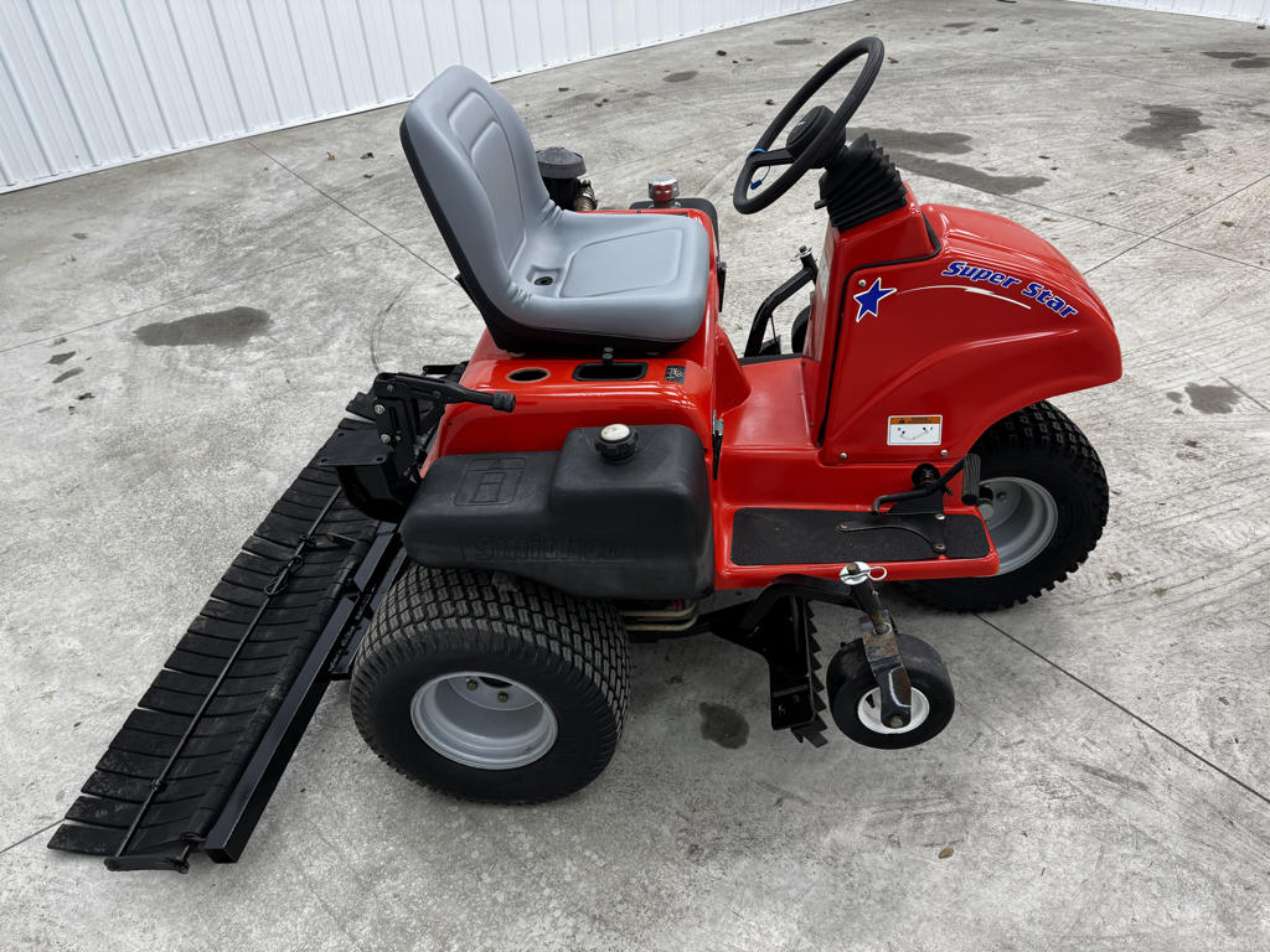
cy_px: 476
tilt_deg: -37.6
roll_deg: +2.6
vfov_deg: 56.8
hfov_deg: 71.6
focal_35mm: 24
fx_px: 881
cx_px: 635
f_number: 1.78
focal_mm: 6.76
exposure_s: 1/120
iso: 125
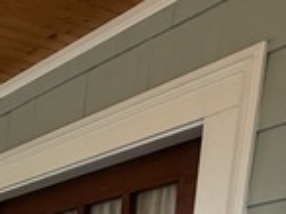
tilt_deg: -7.7
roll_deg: -0.6
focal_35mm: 64
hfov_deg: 20.8
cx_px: -230
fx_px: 528
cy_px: 424
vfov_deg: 17.1
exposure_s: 1/111
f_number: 2.2
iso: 50
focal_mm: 2.22
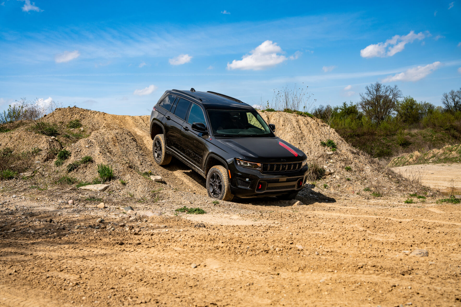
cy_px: 154
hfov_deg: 53.1
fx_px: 461
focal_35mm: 36
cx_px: 230
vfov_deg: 36.9
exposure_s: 1/400
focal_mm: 36
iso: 100
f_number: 5
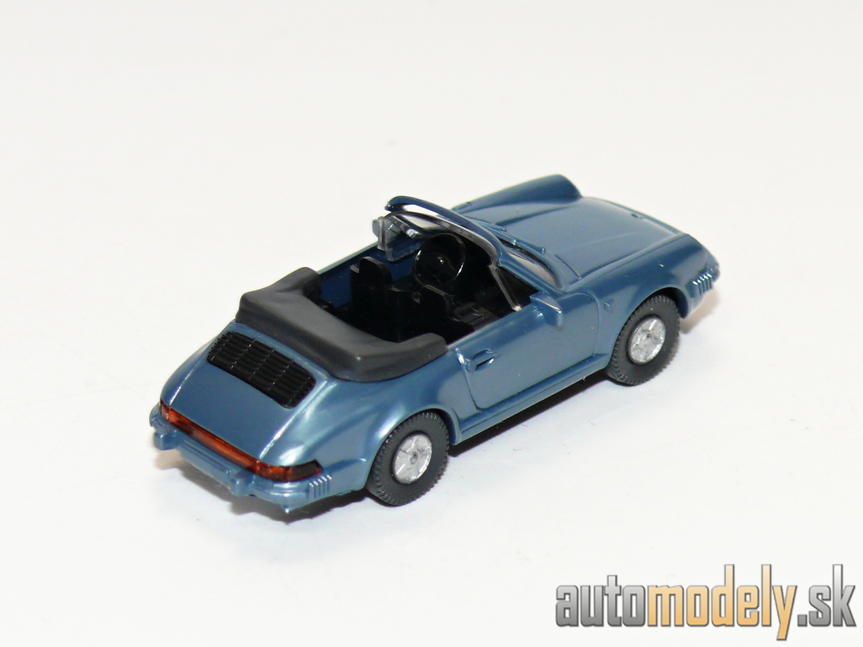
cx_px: 432
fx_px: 3864
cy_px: 324
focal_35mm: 155
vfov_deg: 9.6
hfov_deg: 12.7
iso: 100
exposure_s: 1/30
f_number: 4
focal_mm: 18.4
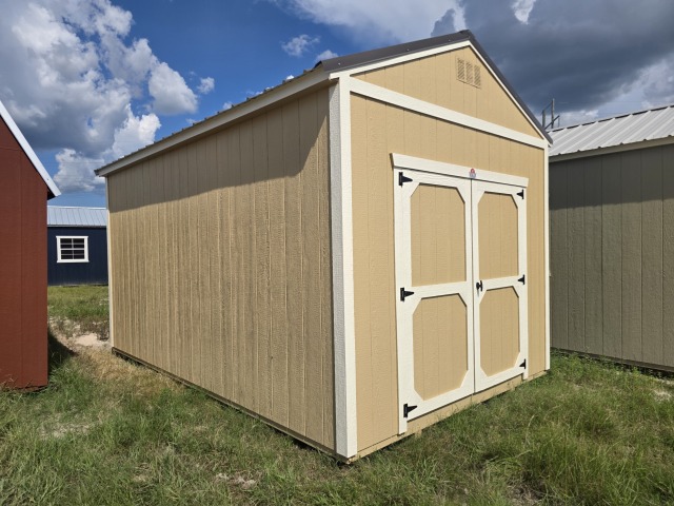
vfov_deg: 58.9
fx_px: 448
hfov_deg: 73.9
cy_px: 253
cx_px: 337
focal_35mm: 23
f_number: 1.7
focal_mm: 6.3
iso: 50
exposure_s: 1/7944
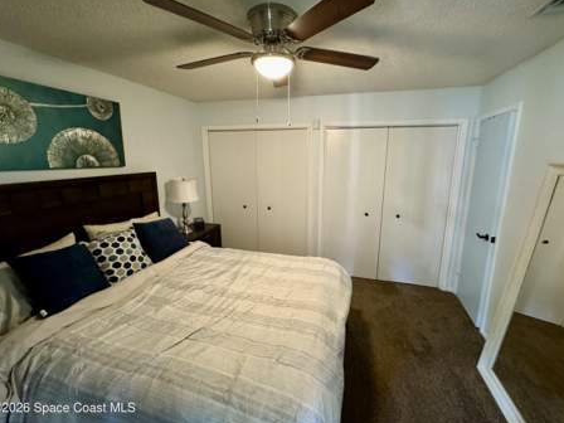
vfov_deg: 81.7
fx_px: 244
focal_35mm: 15
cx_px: 293
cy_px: 201
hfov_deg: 98.1
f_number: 2.2
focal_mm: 2.22
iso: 800
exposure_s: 1/60
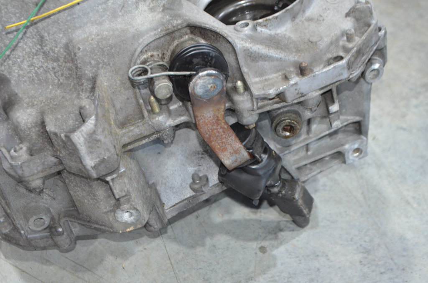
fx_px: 783
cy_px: 142
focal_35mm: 66
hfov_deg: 30.6
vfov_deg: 20.5
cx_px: 214
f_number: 5.3
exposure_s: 1/60
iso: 2500
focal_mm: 44
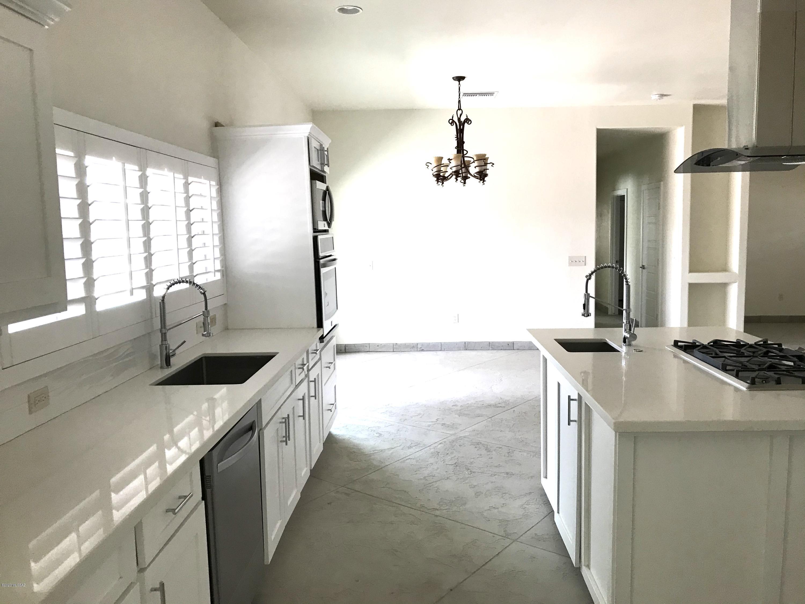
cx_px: 402
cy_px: 302
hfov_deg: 63.4
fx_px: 651
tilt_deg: -6.2
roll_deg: +0.3
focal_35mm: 28
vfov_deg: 49.7
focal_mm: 3.99
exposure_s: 1/40
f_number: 1.8
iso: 25
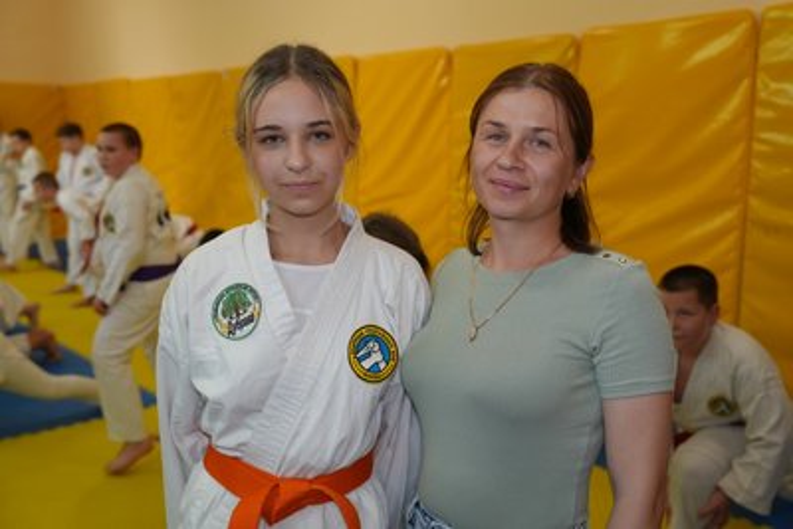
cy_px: 264
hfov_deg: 51.9
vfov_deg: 36.0
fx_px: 815
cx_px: 396
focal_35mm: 37
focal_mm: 37
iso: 2500
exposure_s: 1/160
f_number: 4
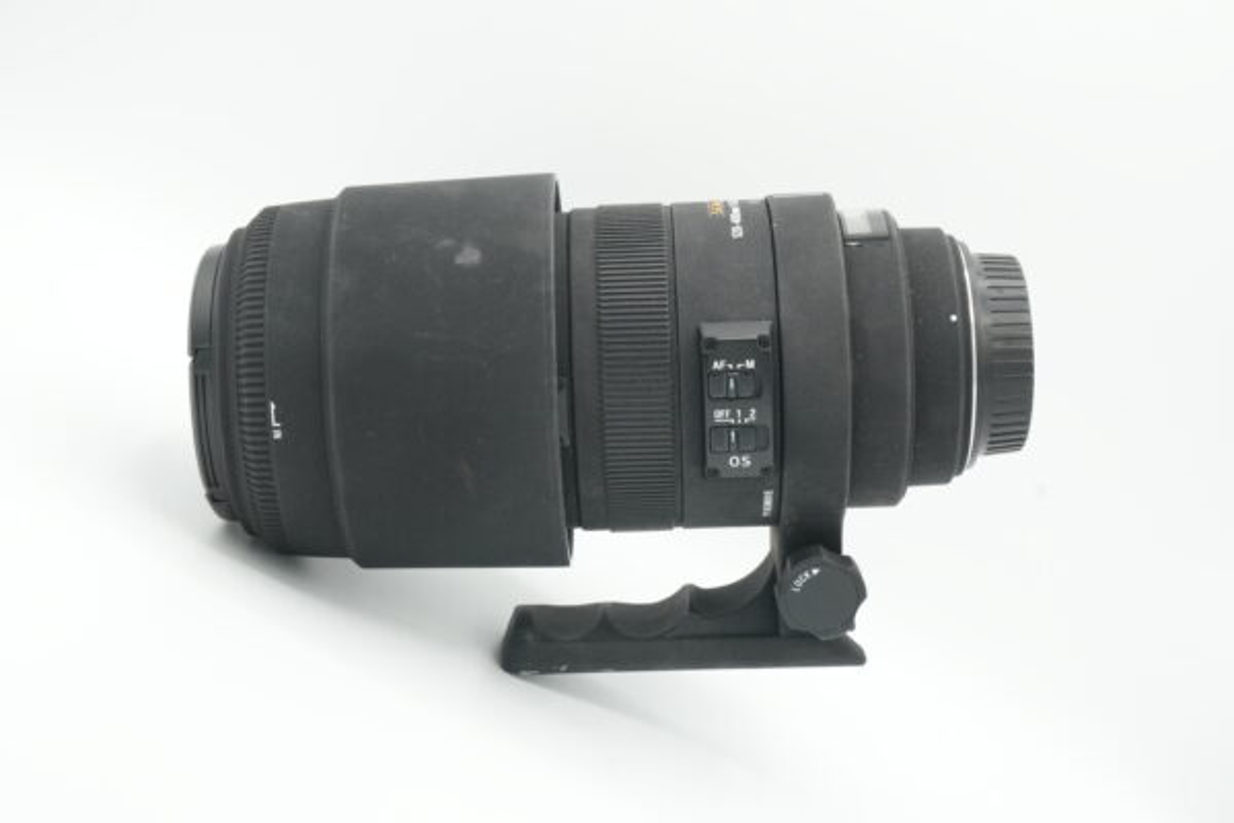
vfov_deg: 22.1
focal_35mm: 62
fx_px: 2108
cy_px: 412
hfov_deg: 32.6
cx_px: 617
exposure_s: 1/100
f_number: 13
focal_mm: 41
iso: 800
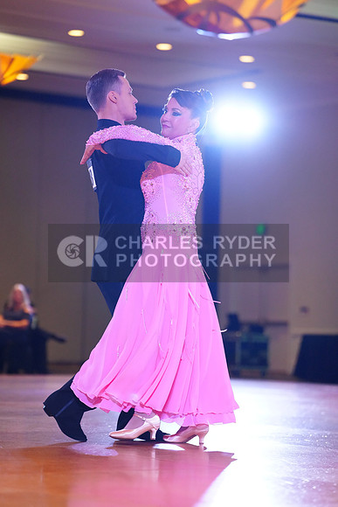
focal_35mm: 119
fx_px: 1675
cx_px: 169
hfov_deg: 11.5
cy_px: 254
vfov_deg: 17.2
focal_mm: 119
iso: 5000
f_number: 2.8
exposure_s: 1/500
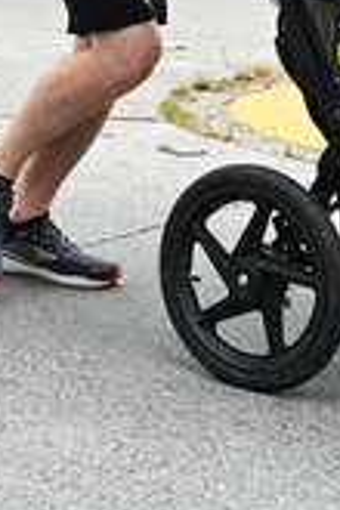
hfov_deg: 9.7
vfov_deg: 13.8
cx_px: 2
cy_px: -235
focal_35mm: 140
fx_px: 1983
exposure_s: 1/640
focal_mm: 42
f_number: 4
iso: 1600
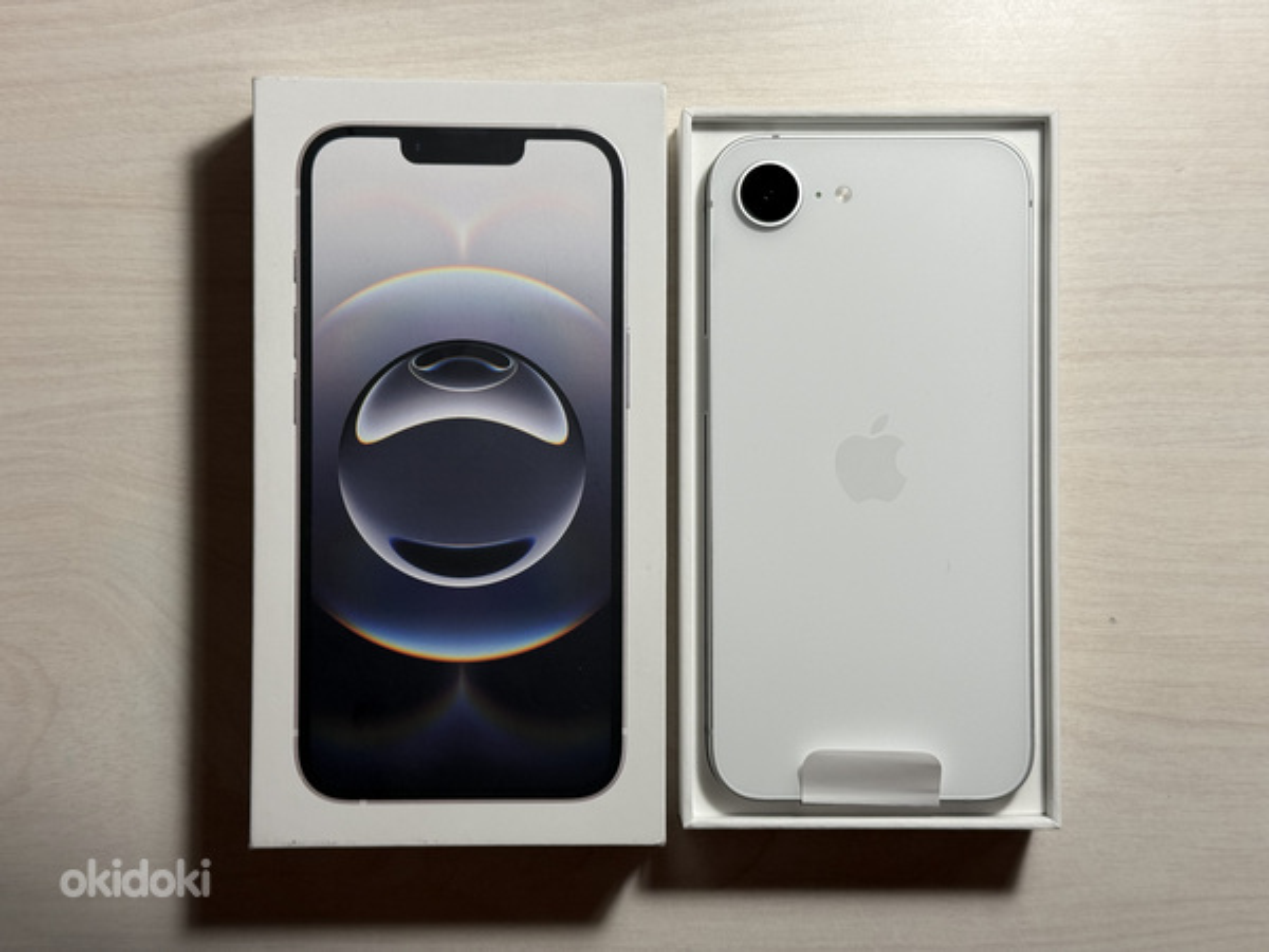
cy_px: 476
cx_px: 634
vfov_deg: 30.3
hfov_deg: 39.7
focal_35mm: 48
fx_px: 1760
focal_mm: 6.76
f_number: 1.78
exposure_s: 1/127
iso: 50
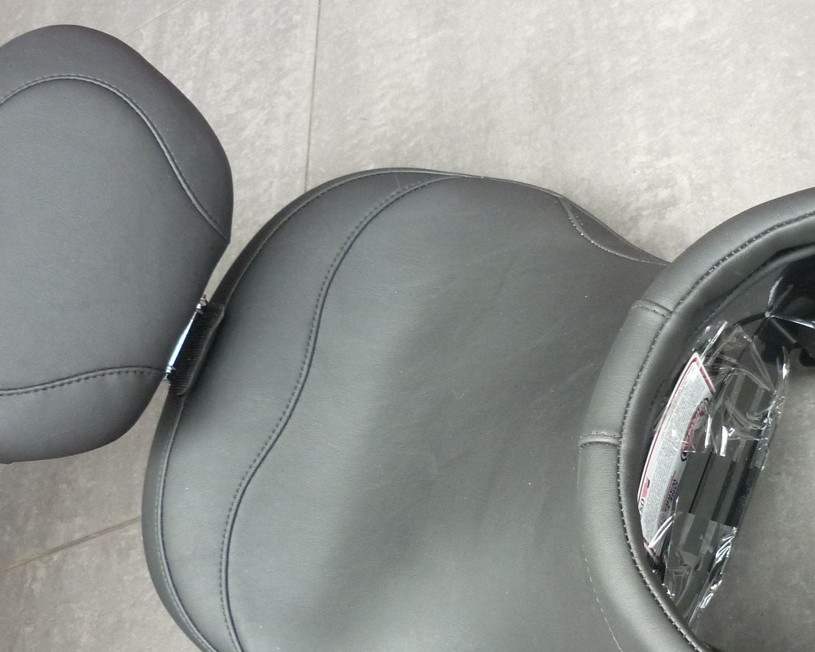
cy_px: 433
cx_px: 535
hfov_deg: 32.8
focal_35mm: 57
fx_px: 1375
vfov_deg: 26.5
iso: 250
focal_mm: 5.5
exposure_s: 1/30
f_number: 2.8
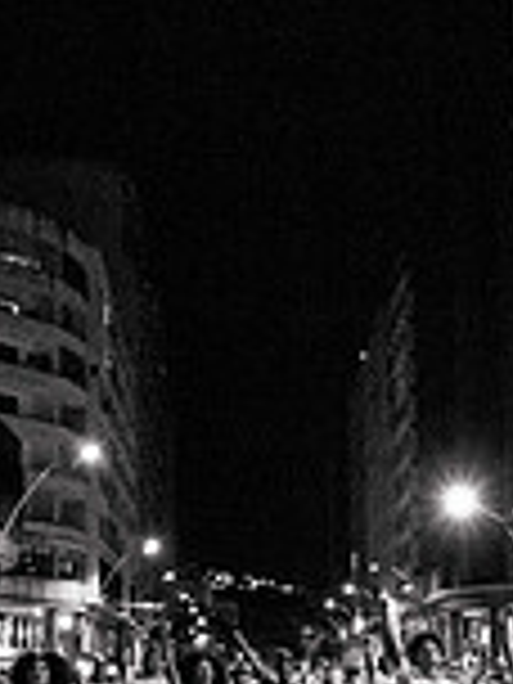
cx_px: 500
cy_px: 502
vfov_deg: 28.2
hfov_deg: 21.0
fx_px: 1344
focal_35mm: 68
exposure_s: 1/200
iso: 3200
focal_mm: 18.5
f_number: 4
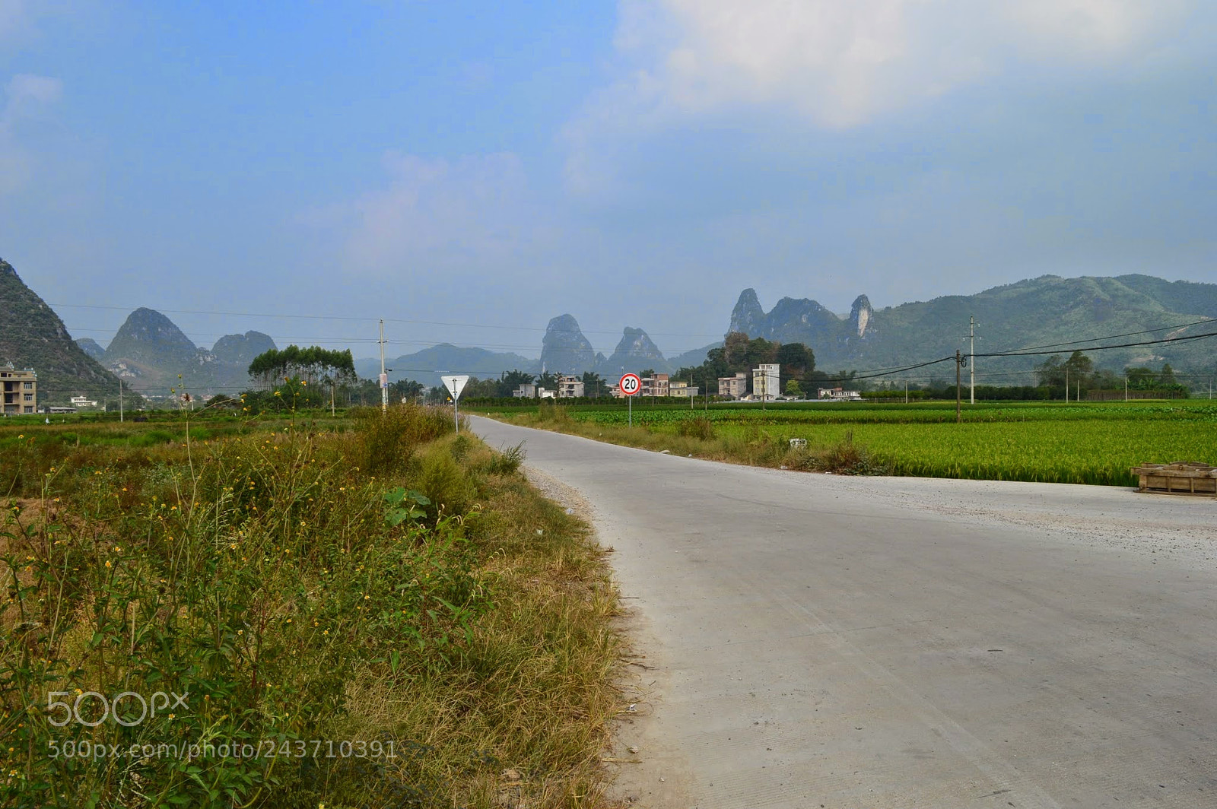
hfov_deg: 62.0
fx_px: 1013
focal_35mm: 30
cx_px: 608
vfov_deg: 43.5
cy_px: 404
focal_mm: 20
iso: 360
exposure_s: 1/500
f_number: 11
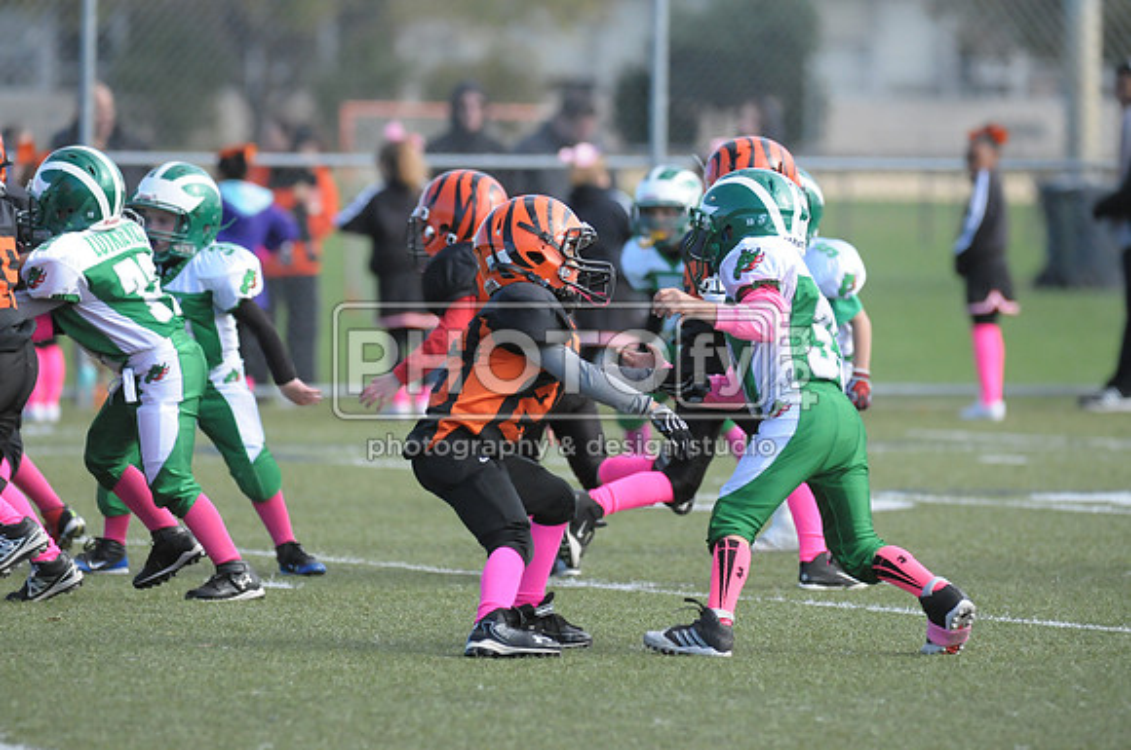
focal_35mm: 405
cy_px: 375
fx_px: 12706
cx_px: 566
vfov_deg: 3.4
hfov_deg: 5.1
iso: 1600
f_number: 4
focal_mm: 270
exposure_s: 1/3200
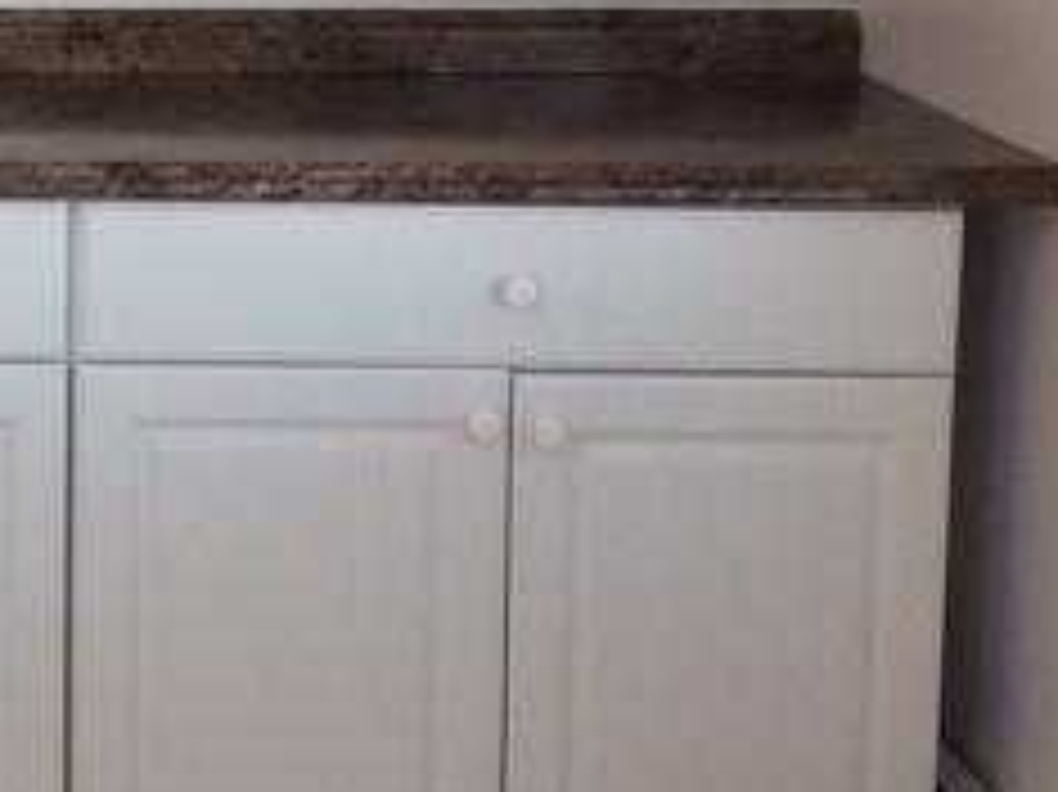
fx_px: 2658
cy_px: -58
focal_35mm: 87
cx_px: -113
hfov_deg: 21.3
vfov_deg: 16.5
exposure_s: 1/60
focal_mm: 3.3
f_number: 2.4
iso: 32
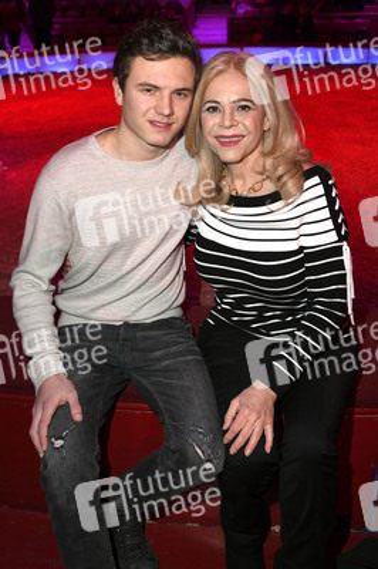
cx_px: 189
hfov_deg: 37.8
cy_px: 284
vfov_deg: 54.5
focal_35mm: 35
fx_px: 552
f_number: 6.3
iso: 1250
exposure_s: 1/160
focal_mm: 35
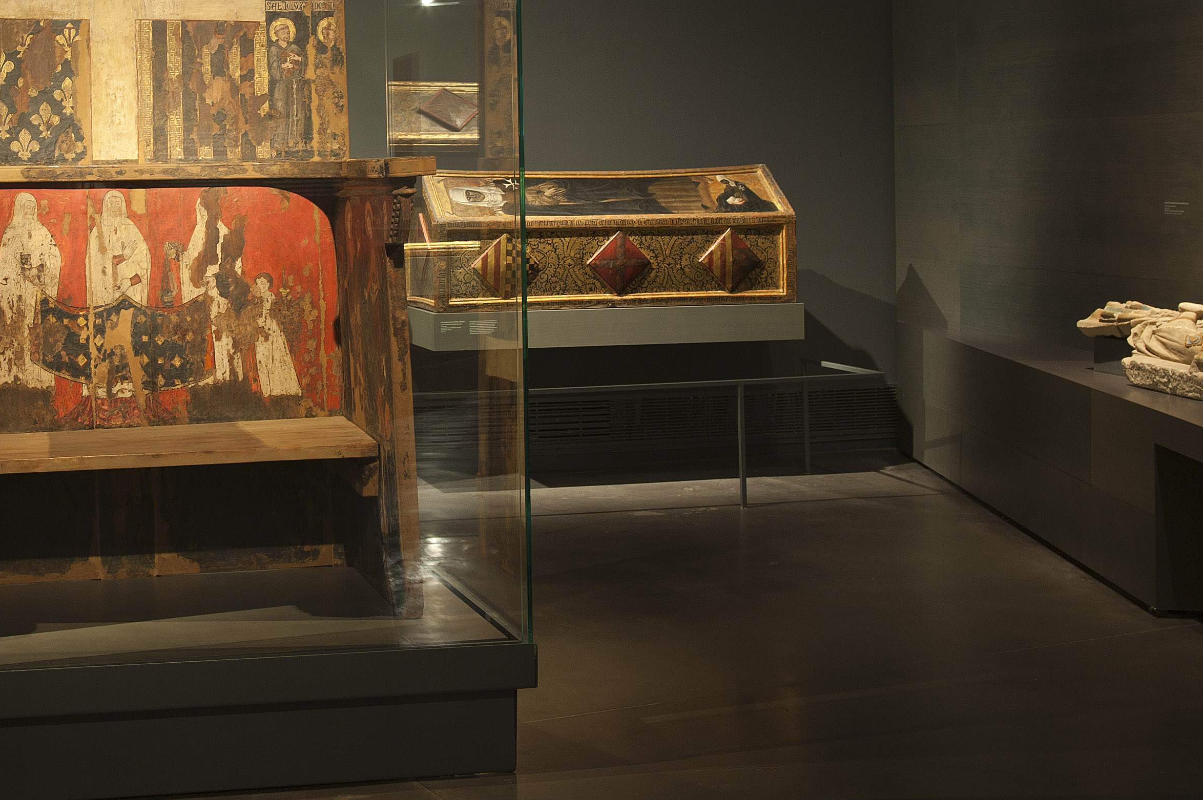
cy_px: 160
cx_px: 251
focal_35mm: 58
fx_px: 1937
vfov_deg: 23.0
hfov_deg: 33.6
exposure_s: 4
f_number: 9
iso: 200
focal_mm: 32
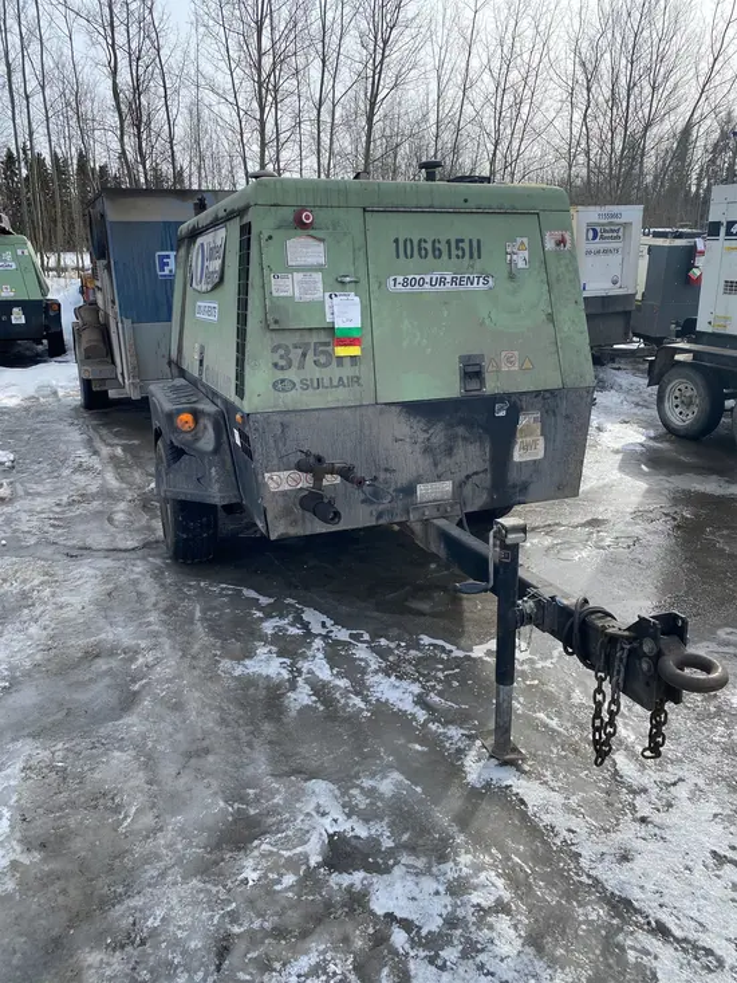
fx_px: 738
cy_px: 492
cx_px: 368
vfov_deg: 67.3
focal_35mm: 26
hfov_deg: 53.1
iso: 32
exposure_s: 1/1565
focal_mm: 4.25
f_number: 1.8
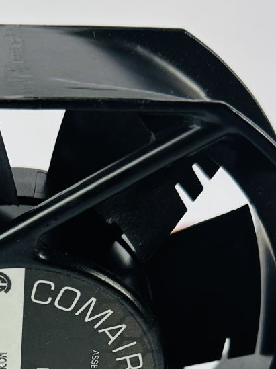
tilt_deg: -39.4
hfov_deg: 20.5
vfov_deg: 25.5
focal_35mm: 70
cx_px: 24
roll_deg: -1.7
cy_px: 416
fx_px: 745
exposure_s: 1/120
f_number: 1.78
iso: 125
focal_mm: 6.86
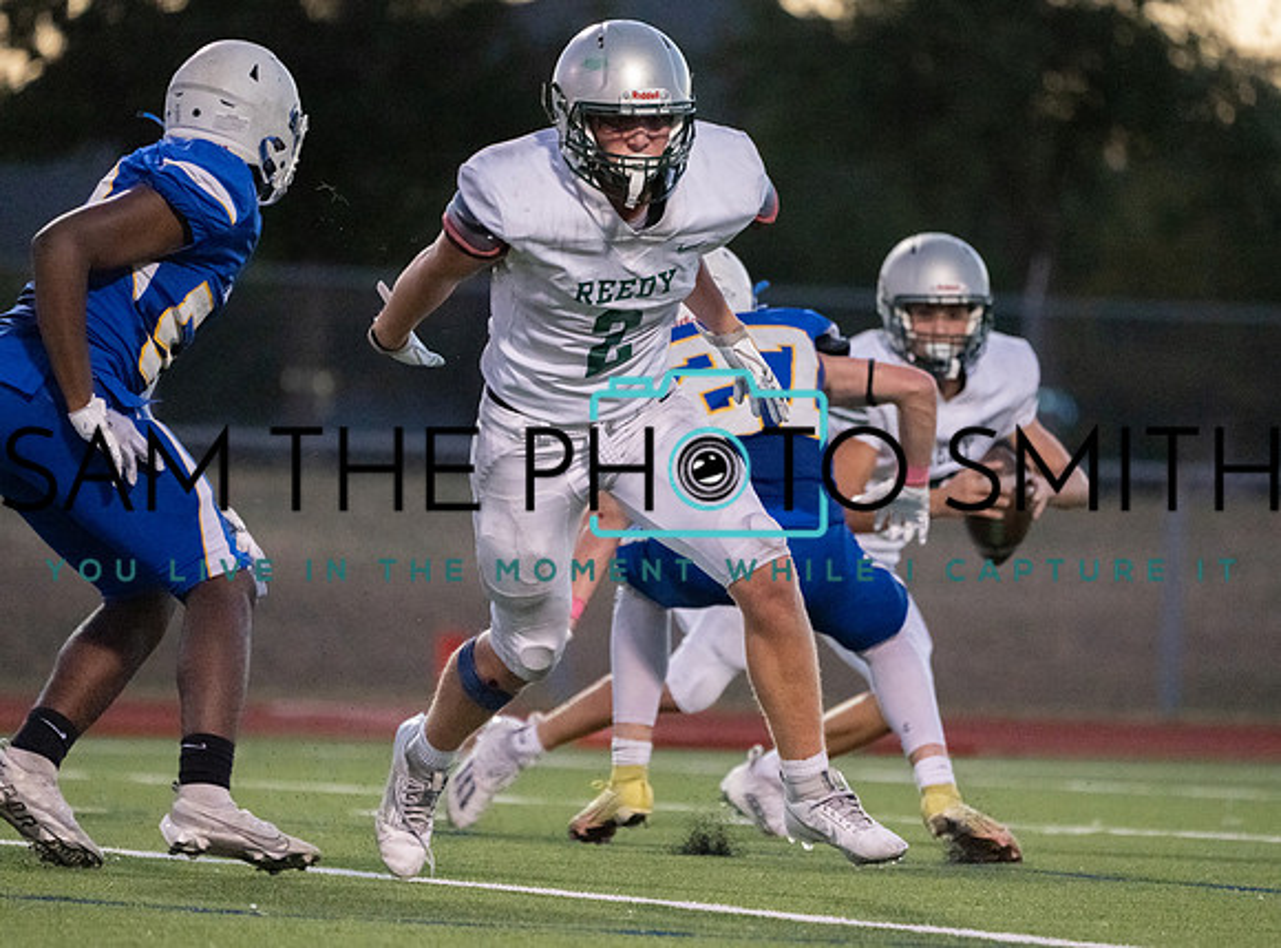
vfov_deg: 3.6
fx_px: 15127
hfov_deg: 4.8
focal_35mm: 411
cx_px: 711
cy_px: 474
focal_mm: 370
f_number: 5.6
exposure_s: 1/1250
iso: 10000
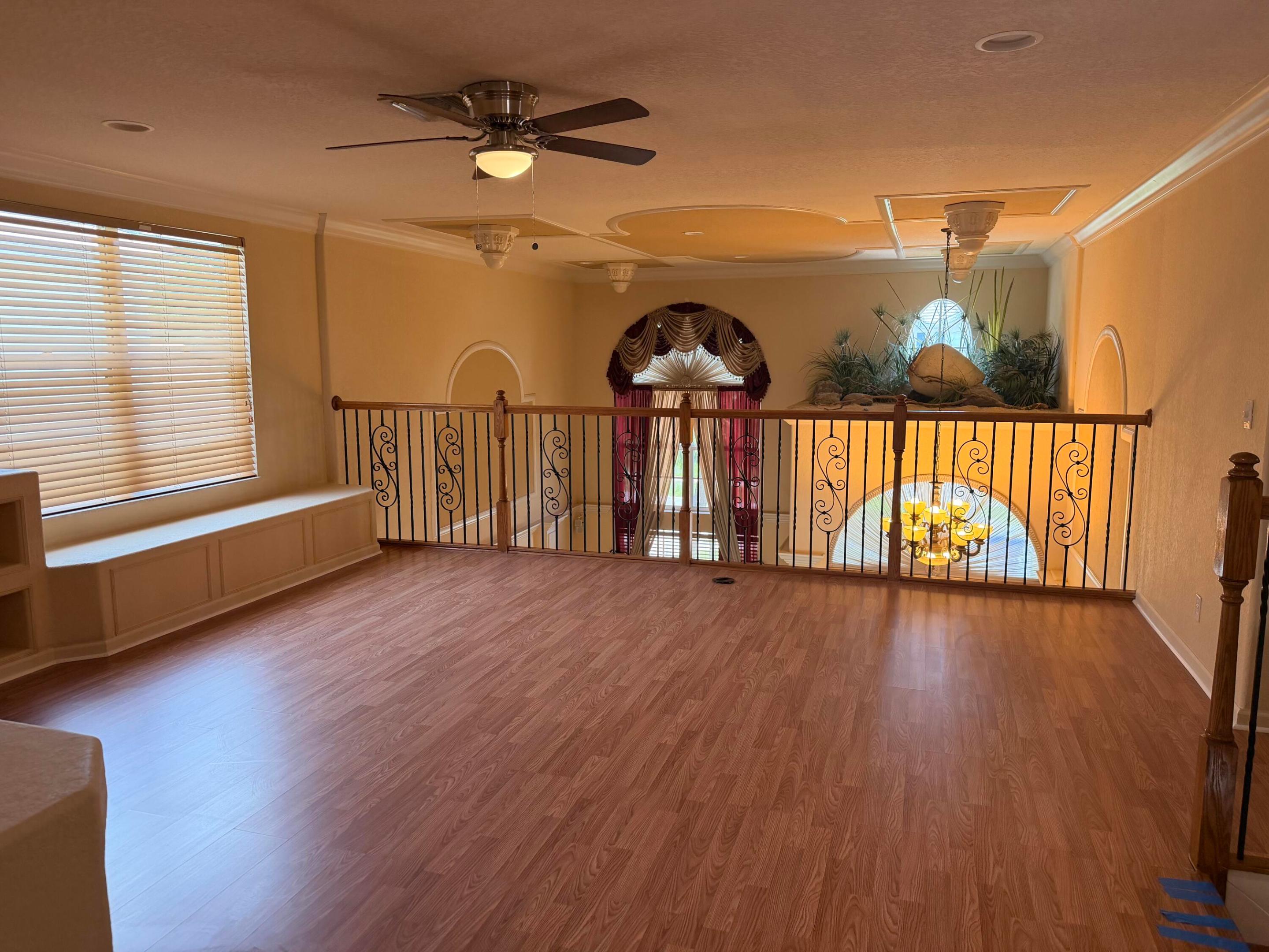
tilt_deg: -8.6
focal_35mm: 24
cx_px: 634
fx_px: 880
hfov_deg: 71.6
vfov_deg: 56.8
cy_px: 476
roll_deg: -0.1
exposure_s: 1/188
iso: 200
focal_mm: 6.76
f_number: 1.78
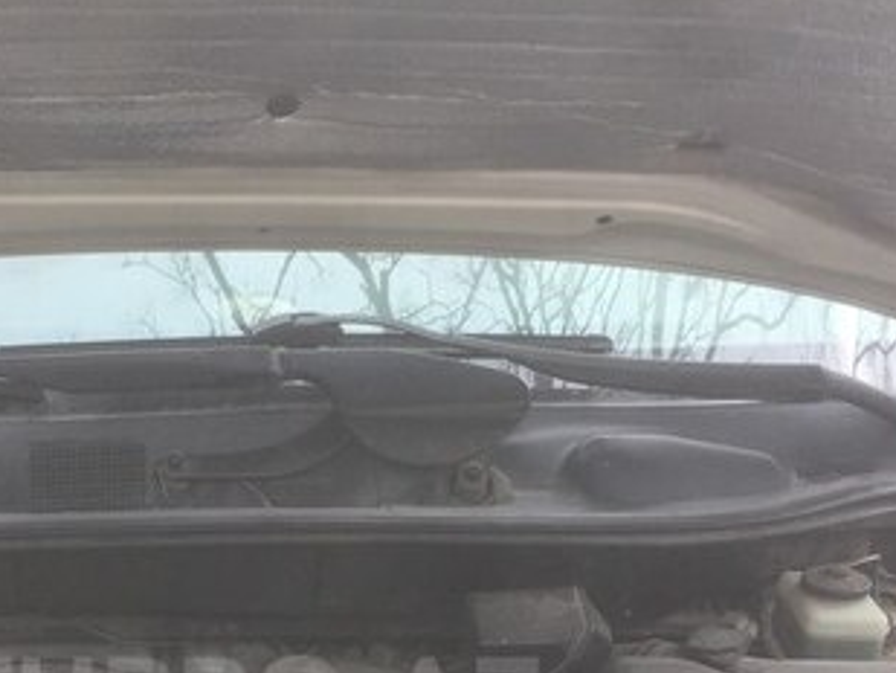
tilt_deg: -24.2
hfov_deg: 30.7
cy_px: 701
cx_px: 244
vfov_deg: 22.6
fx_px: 1605
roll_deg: -1.0
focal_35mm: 62
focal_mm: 4.15
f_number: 2.2
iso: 32
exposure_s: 1/403
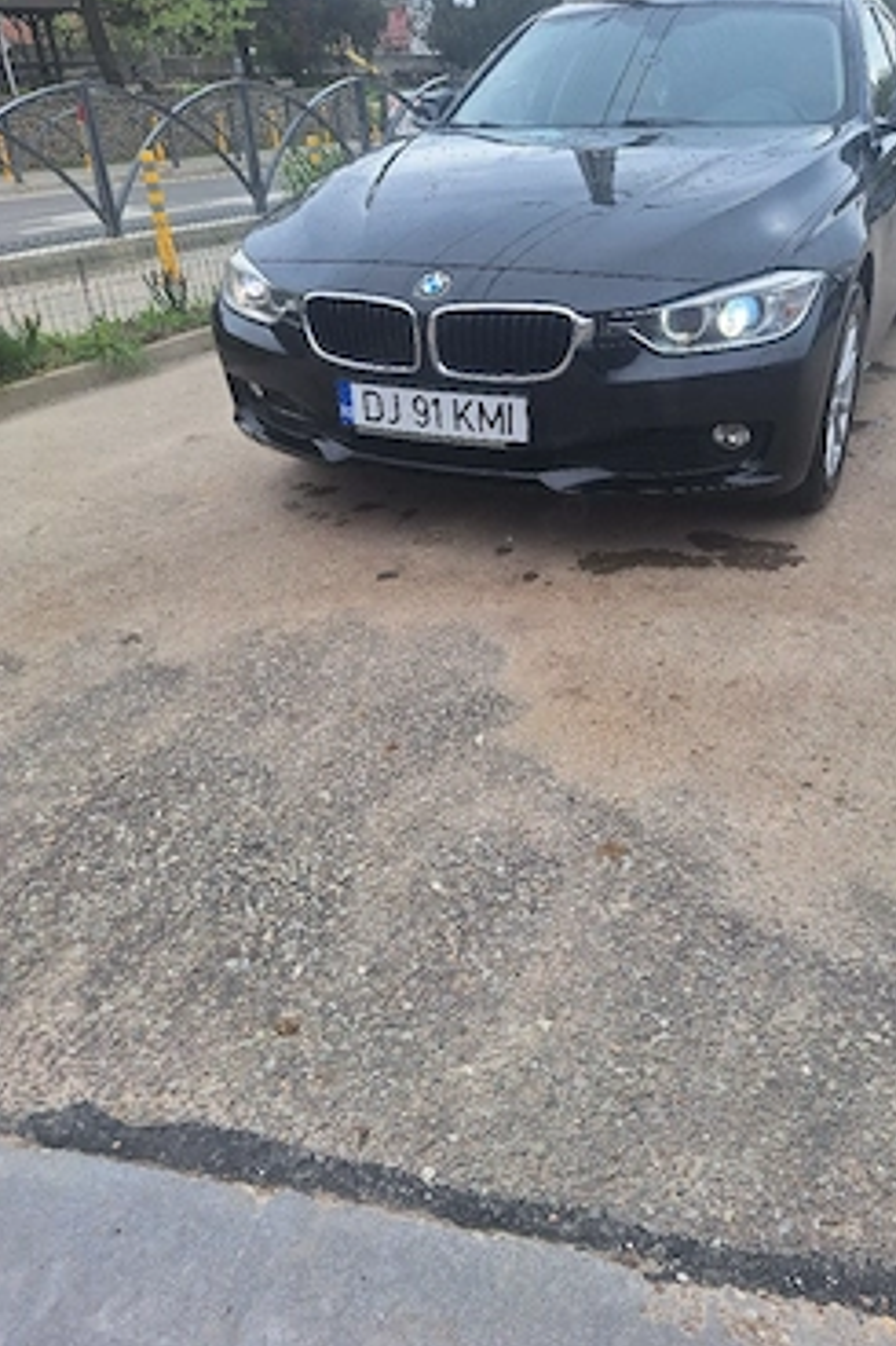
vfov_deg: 69.3
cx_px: 545
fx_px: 972
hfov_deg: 49.2
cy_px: 622
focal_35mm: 26
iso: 40
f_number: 1.8
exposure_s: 1/1667
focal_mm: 5.54
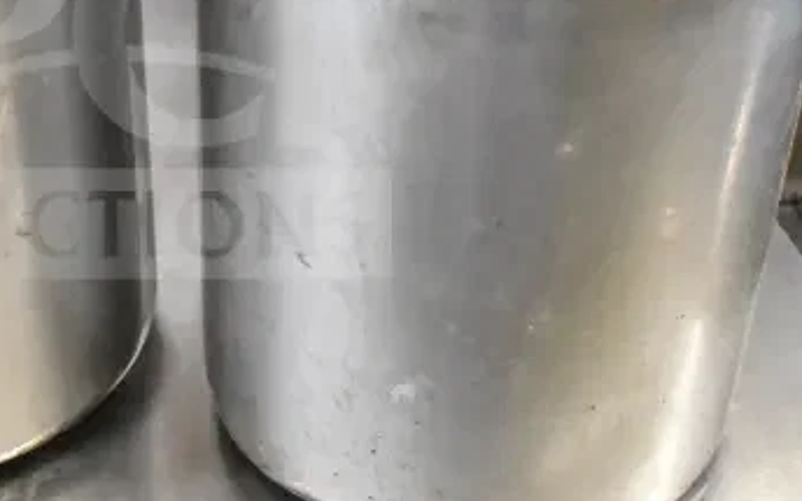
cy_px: 94
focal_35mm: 76
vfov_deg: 17.0
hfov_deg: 26.5
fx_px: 1661
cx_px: 128
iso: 6400
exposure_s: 1/80
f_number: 4.2
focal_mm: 28
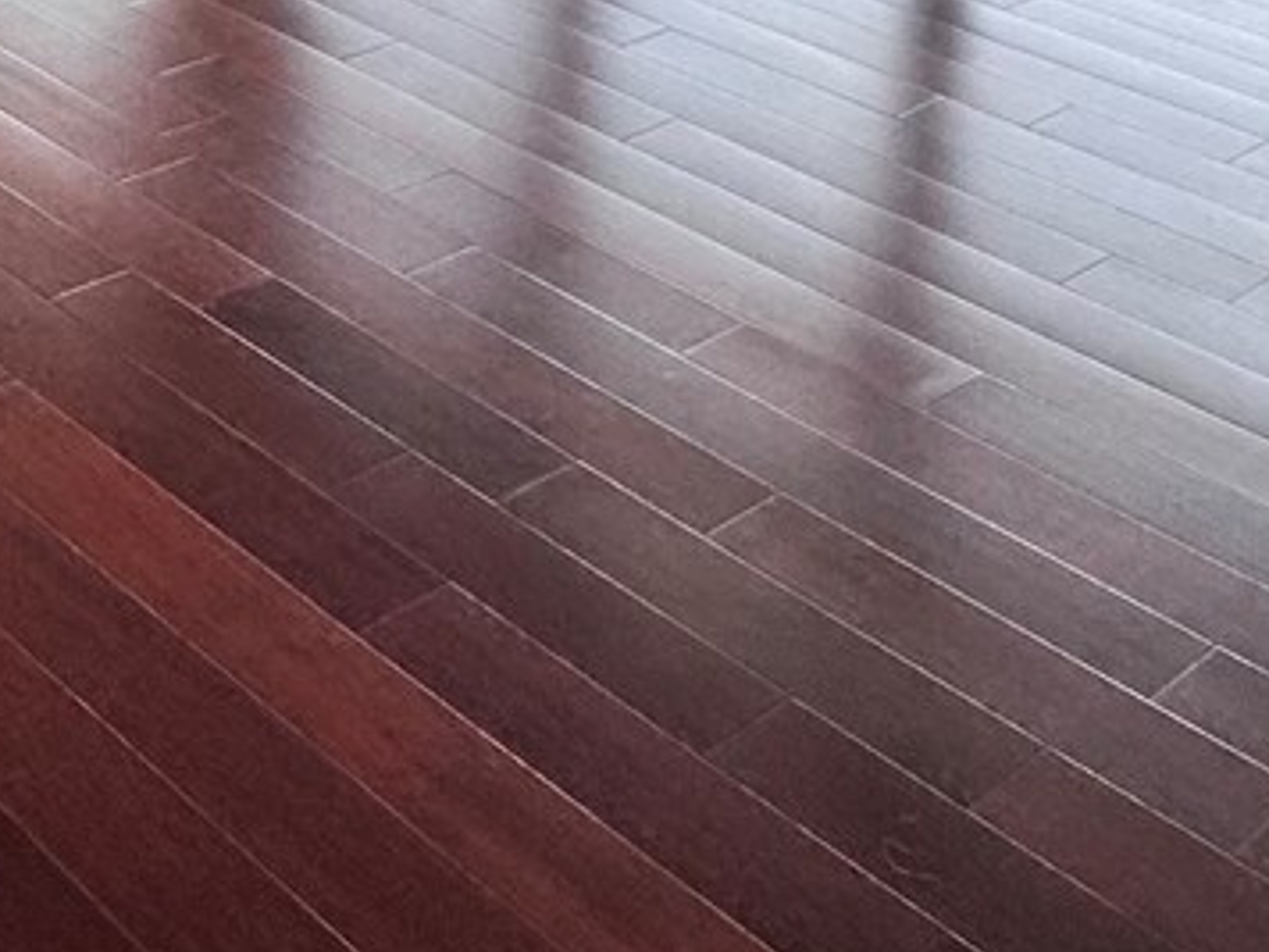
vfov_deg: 18.6
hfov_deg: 28.5
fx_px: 2310
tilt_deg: -4.2
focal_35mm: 63
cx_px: -53
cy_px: -717
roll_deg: -1.9
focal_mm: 2.22
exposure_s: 1/120
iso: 100
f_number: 2.2
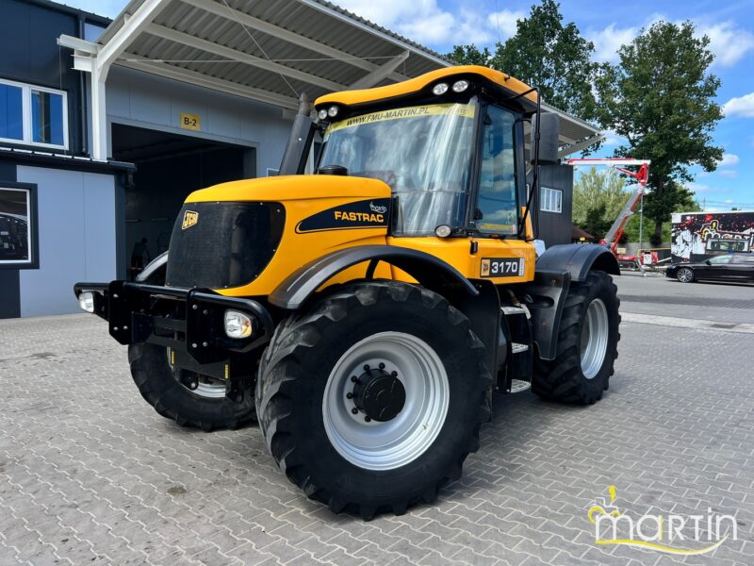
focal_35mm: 26
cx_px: 377
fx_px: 566
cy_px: 283
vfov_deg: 53.1
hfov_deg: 67.3
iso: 50
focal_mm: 5.7
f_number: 1.5
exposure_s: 1/1838
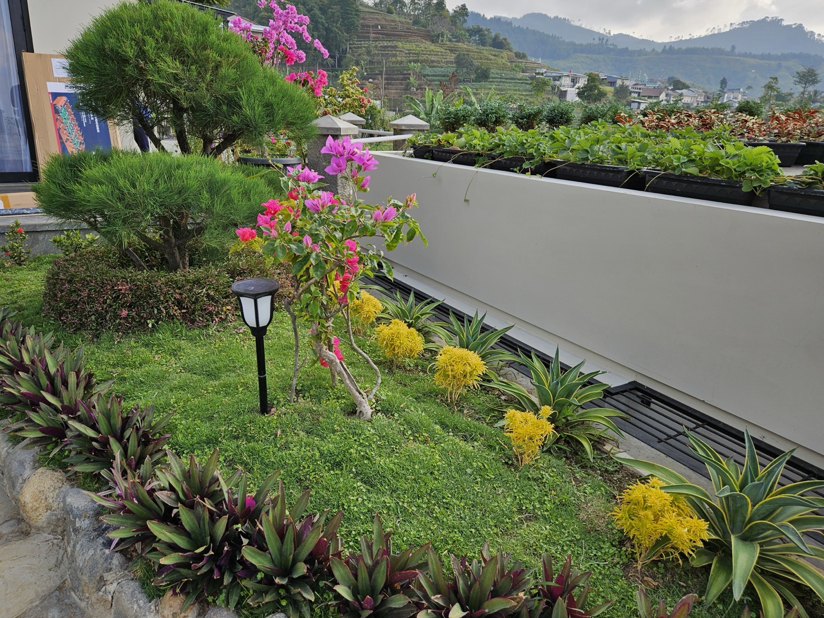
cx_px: 385
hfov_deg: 69.3
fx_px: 595
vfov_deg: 54.9
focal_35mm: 25
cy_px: 304
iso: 25
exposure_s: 1/494
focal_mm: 5.4
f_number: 1.8
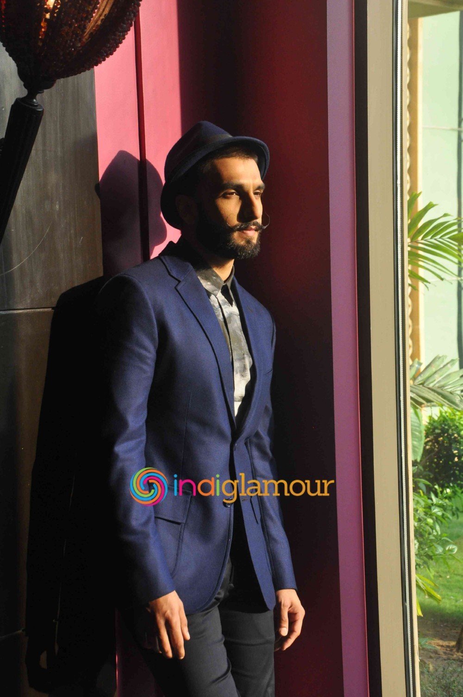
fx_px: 1509
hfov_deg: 17.4
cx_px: 232
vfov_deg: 26.0
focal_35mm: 78
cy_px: 348
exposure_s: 1/125
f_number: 10
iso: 1000
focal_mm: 52
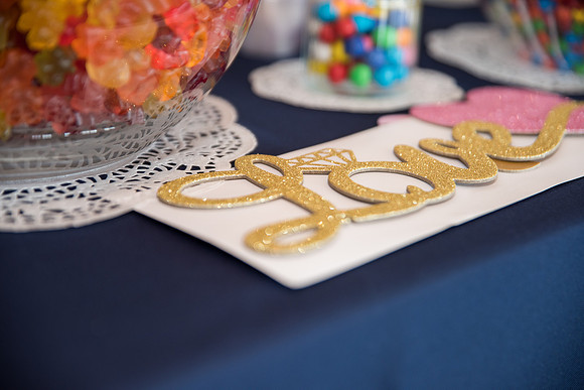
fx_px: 1136
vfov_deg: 19.5
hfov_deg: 28.8
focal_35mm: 70
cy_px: 195
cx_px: 292
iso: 400
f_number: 2.8
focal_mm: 70
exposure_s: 1/100
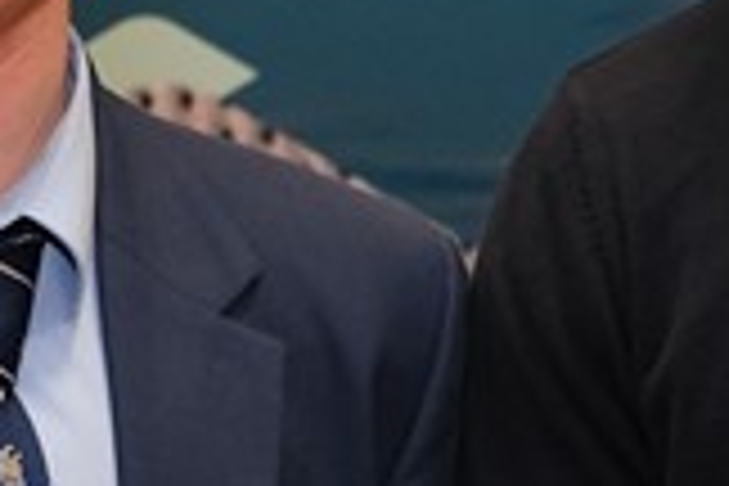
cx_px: 1008
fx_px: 5528
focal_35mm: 273
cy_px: 346
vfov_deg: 5.0
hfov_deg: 7.4
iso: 800
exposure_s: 1/60
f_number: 3.6
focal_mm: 32.9
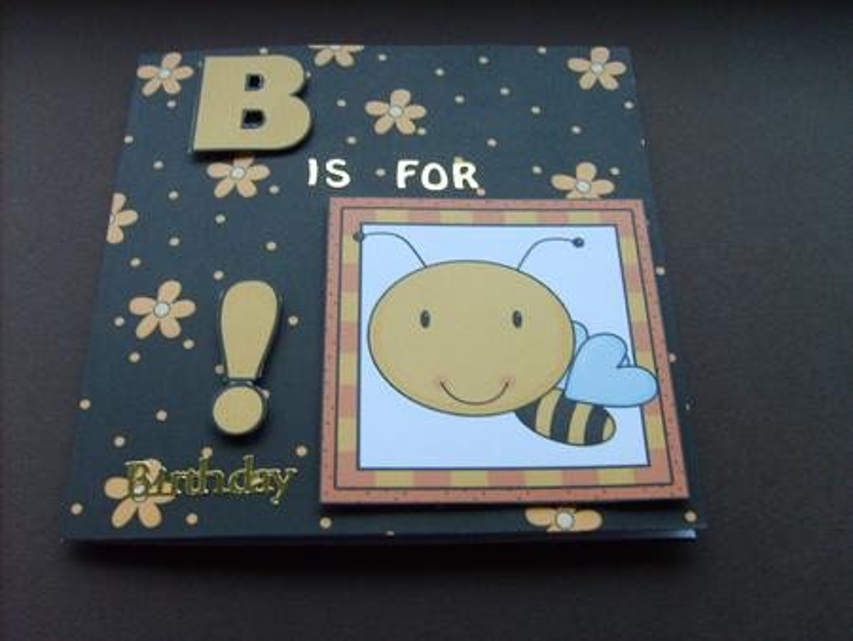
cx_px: 426
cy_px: 320
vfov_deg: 40.7
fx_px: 863
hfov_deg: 52.6
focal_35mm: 35
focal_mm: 5.8
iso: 133
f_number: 2.8
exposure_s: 1/30
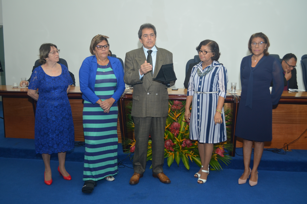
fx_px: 281
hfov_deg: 57.3
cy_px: 102
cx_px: 154
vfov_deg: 39.8
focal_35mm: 33
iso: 500
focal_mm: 22
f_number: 4
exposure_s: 1/200
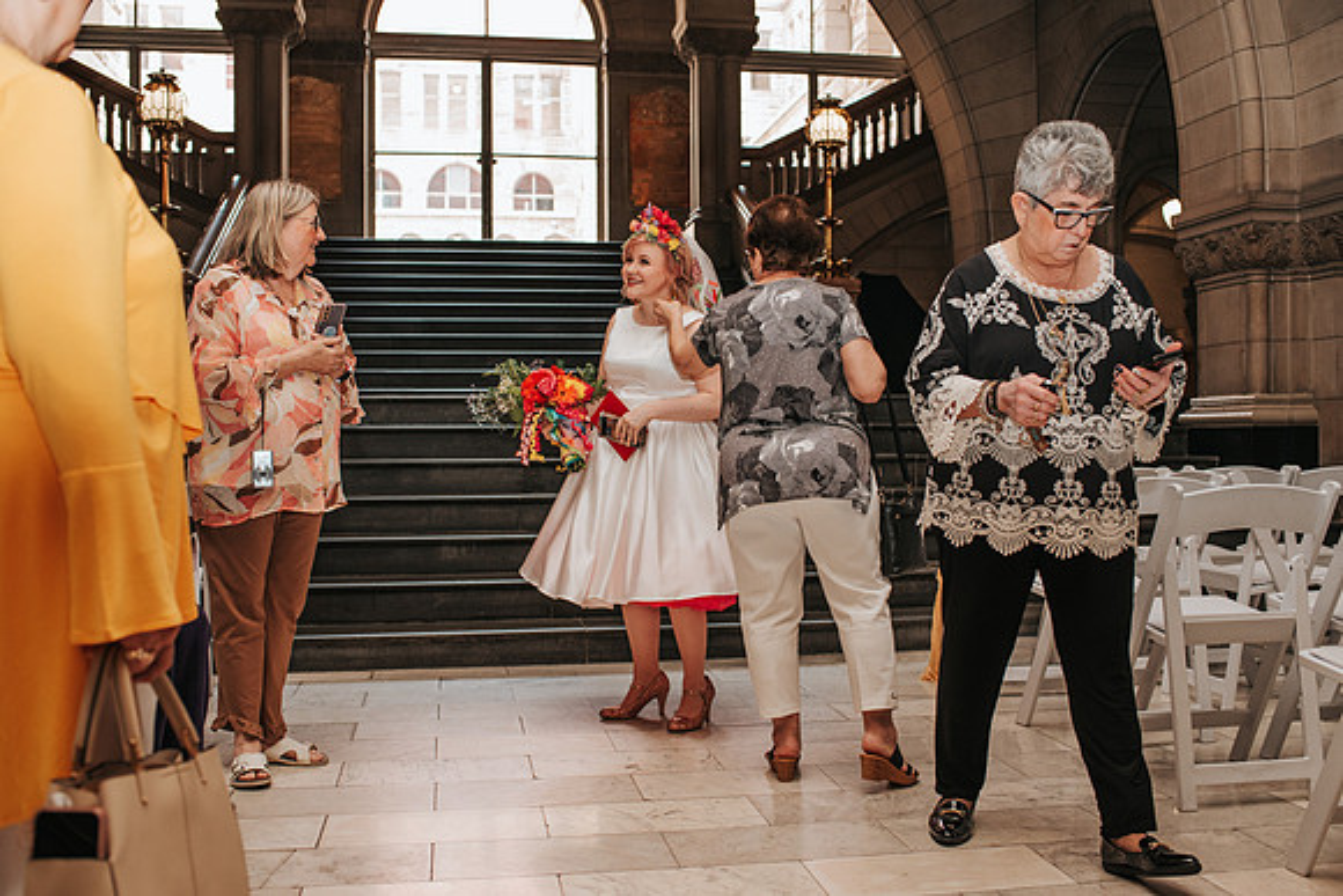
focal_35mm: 35
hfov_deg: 54.4
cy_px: 448
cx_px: 672
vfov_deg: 37.9
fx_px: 1306
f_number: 4
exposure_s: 1/160
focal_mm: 35
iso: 1000
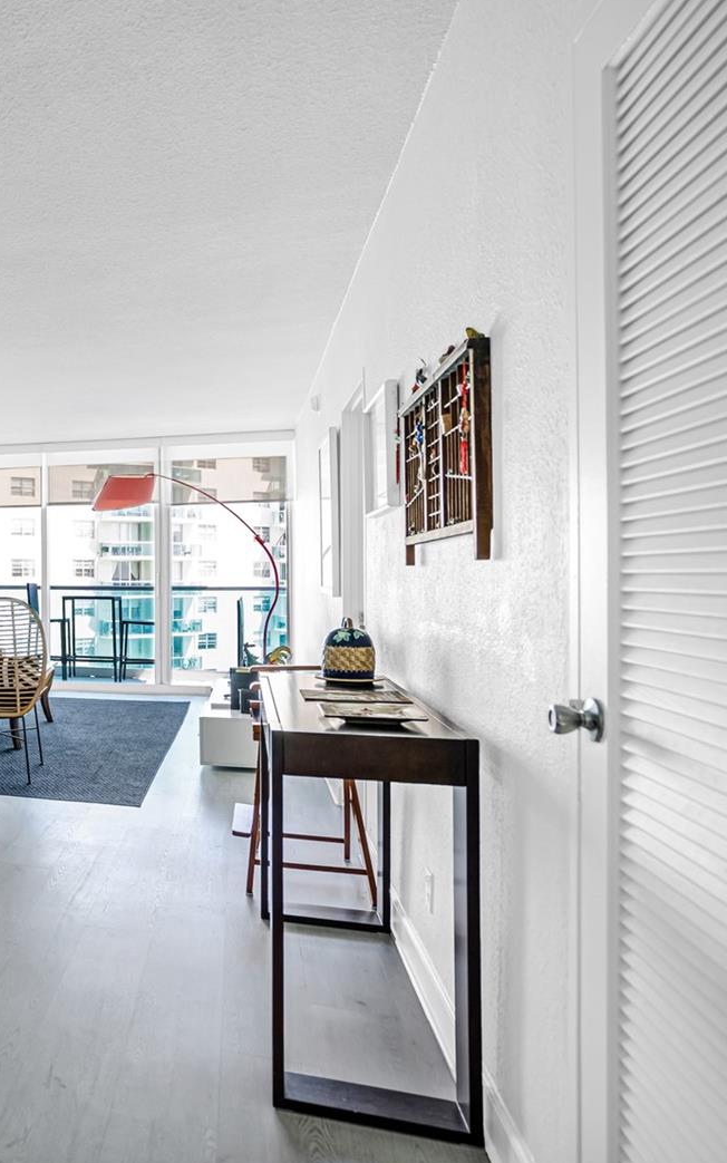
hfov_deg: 39.9
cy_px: 578
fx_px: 792
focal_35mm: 25
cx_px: -76
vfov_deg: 72.5
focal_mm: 16
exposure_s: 1/200
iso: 640
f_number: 4
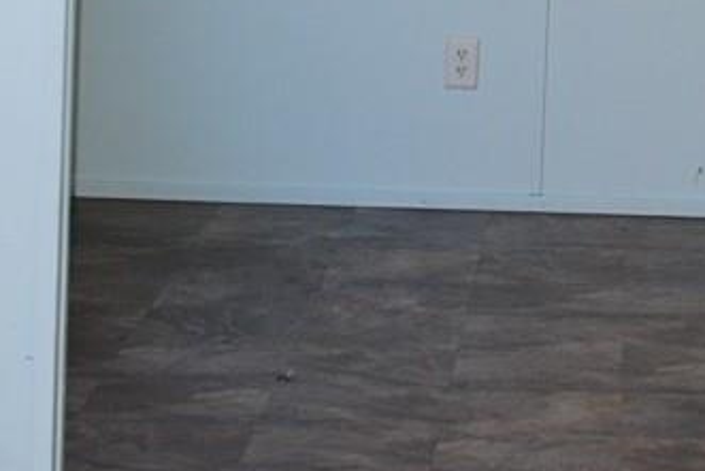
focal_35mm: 158
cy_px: -211
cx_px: 937
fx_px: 3095
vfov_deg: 8.5
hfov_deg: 12.6
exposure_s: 1/60
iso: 200
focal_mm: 18
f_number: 3.5
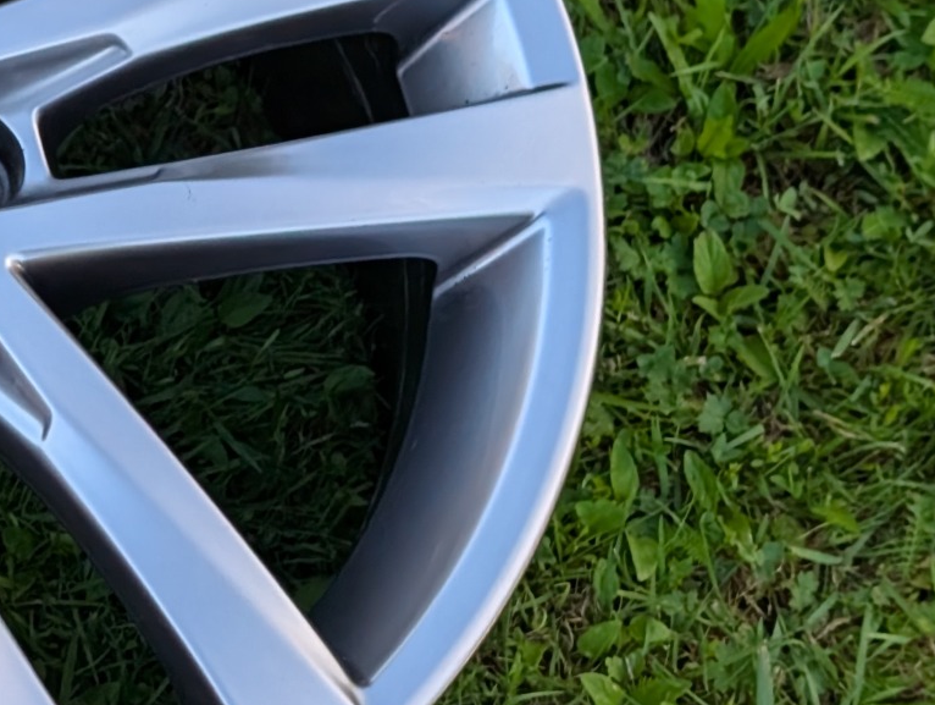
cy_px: 227
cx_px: -178
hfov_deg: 14.9
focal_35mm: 128
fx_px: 3463
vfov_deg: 11.6
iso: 188
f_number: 1.68
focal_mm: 6.9
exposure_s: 1/571
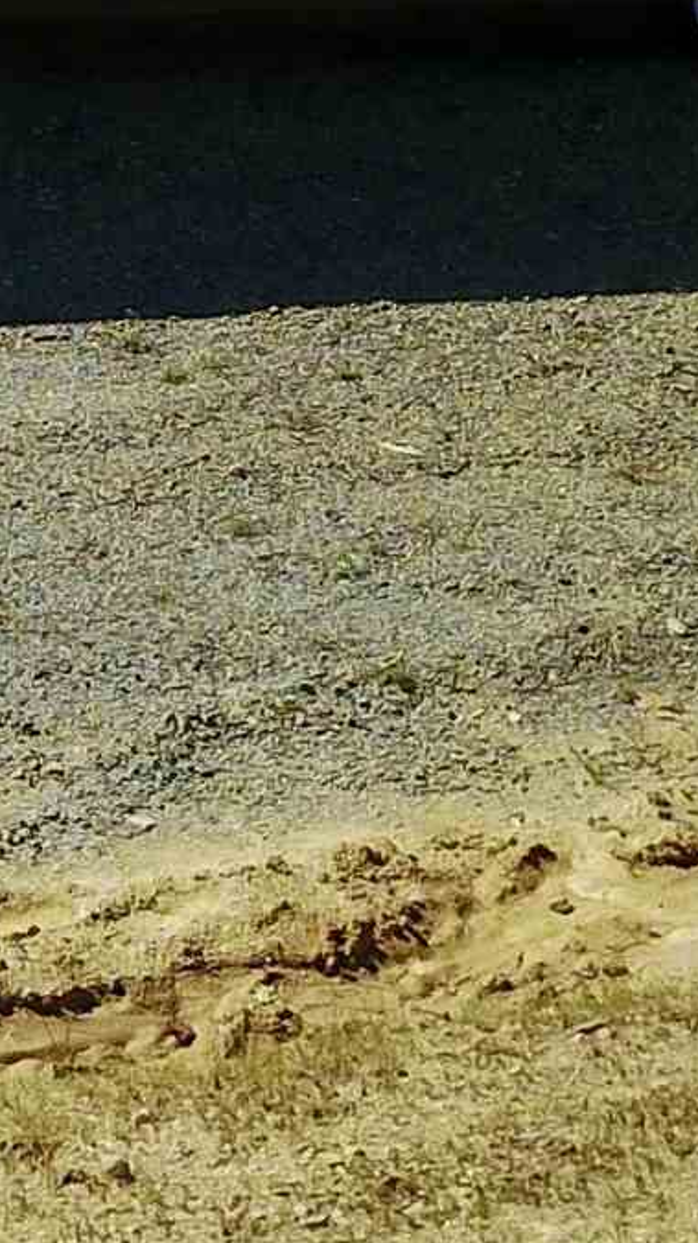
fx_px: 4250
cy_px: -742
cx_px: -576
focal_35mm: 129
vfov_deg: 15.1
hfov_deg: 9.0
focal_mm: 4.73
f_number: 2.2
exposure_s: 1/1715
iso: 100
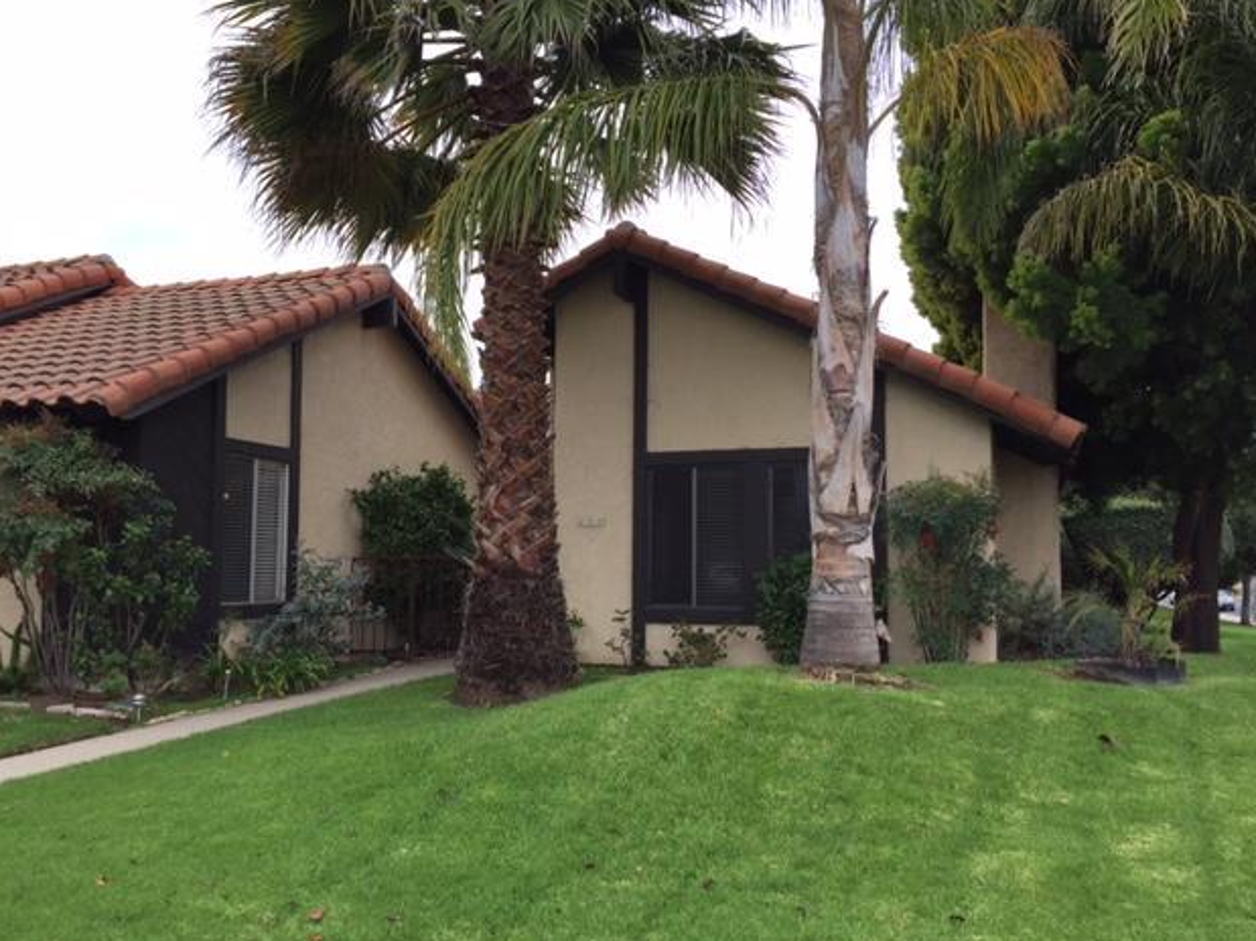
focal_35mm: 30
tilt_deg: +4.7
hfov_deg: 60.0
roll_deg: -1.7
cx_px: 615
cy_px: 481
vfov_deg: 46.8
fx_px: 1088
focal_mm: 4.15
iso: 32
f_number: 2.2
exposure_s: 1/384
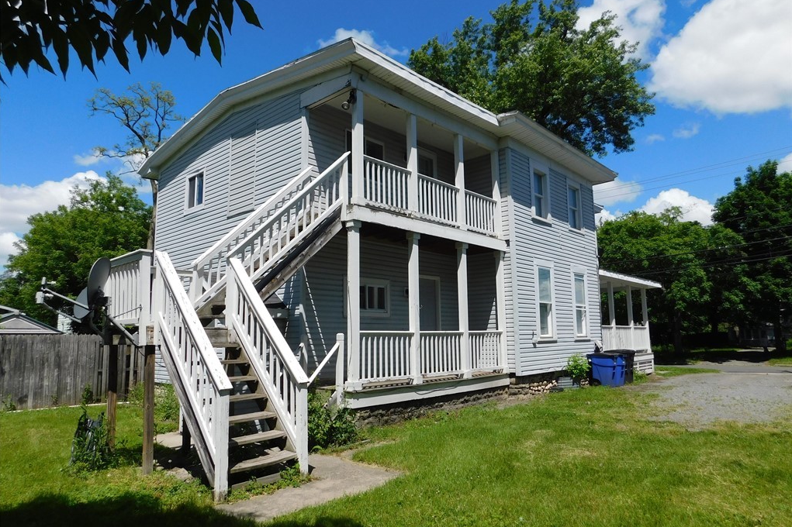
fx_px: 528
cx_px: 396
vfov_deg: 53.1
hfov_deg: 73.8
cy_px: 267
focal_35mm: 24
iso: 125
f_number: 6
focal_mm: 4
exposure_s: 1/640
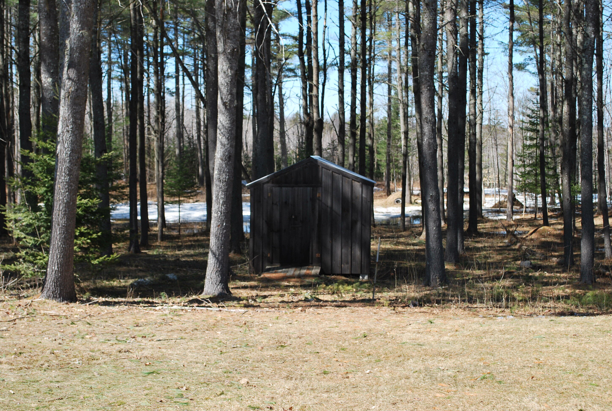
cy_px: 206
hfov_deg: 36.8
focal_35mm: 54
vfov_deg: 25.2
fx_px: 920
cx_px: 306
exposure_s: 1/160
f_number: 6.3
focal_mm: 36
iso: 100
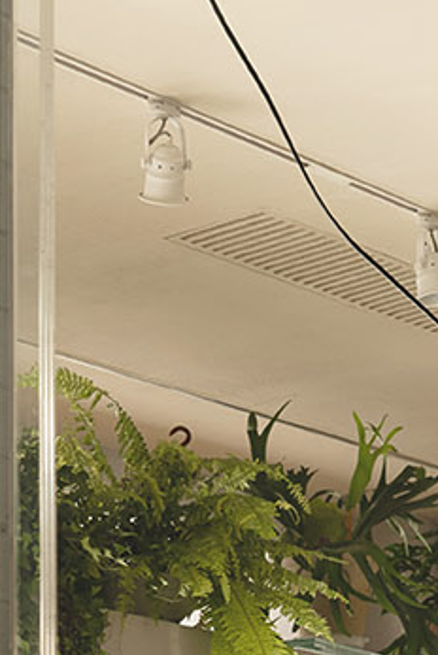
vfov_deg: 11.8
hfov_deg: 8.0
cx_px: 485
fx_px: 3096
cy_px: 797
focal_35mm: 170
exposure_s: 1.3
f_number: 6.3
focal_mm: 41
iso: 200
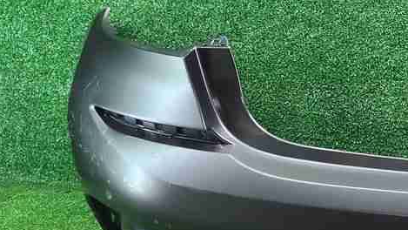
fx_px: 941
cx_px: 583
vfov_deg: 13.9
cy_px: 79
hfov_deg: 21.2
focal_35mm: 87
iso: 256
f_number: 1.8
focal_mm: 5.4
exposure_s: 1/50
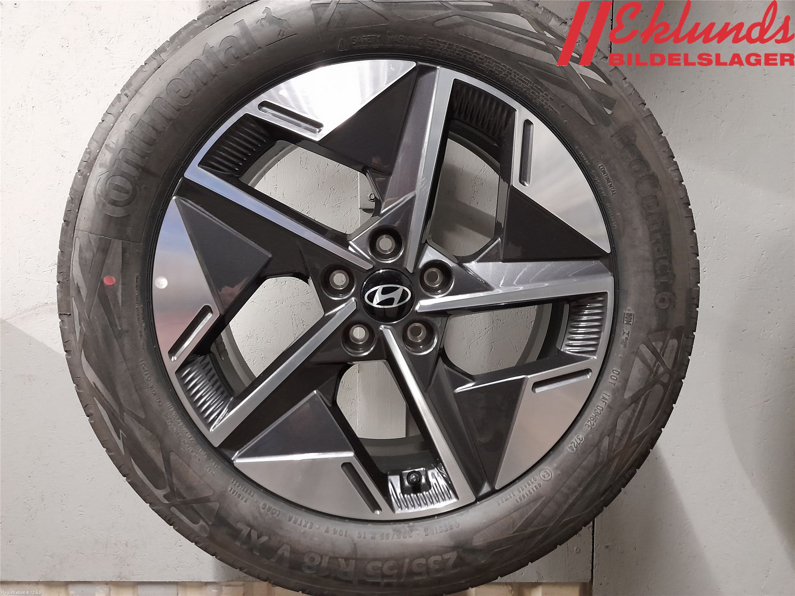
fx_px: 574
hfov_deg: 69.4
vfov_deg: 54.9
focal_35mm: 25
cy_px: 298
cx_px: 398
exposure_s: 1/20
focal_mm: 4.6
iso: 800
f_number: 2
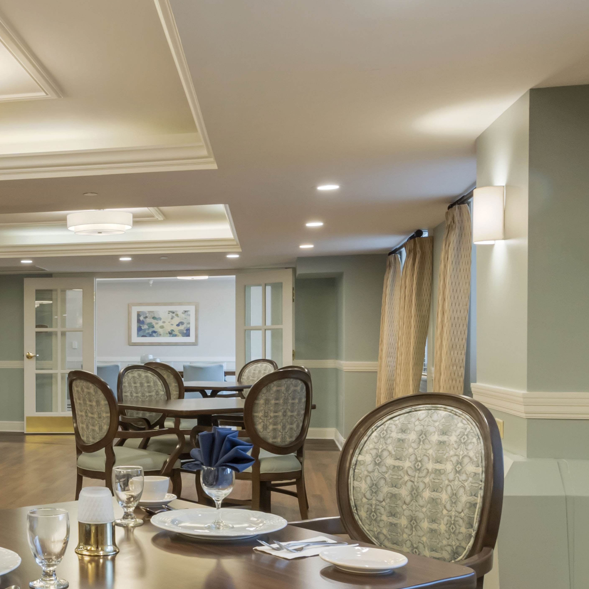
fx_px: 674
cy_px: 447
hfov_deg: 47.0
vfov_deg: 45.5
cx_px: 241
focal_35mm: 35
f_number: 10
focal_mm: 14
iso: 400
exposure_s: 1/80
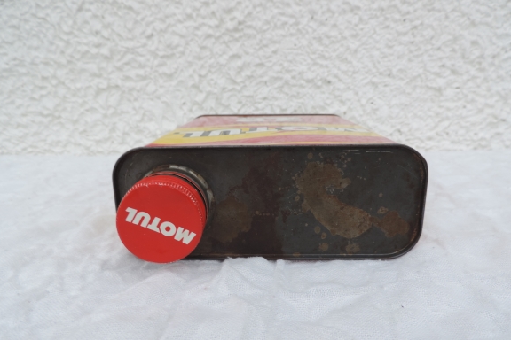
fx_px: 369
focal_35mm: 26
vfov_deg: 49.4
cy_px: 196
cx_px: 251
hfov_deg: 69.4
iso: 80
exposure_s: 1/125
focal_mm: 4.3
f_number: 3
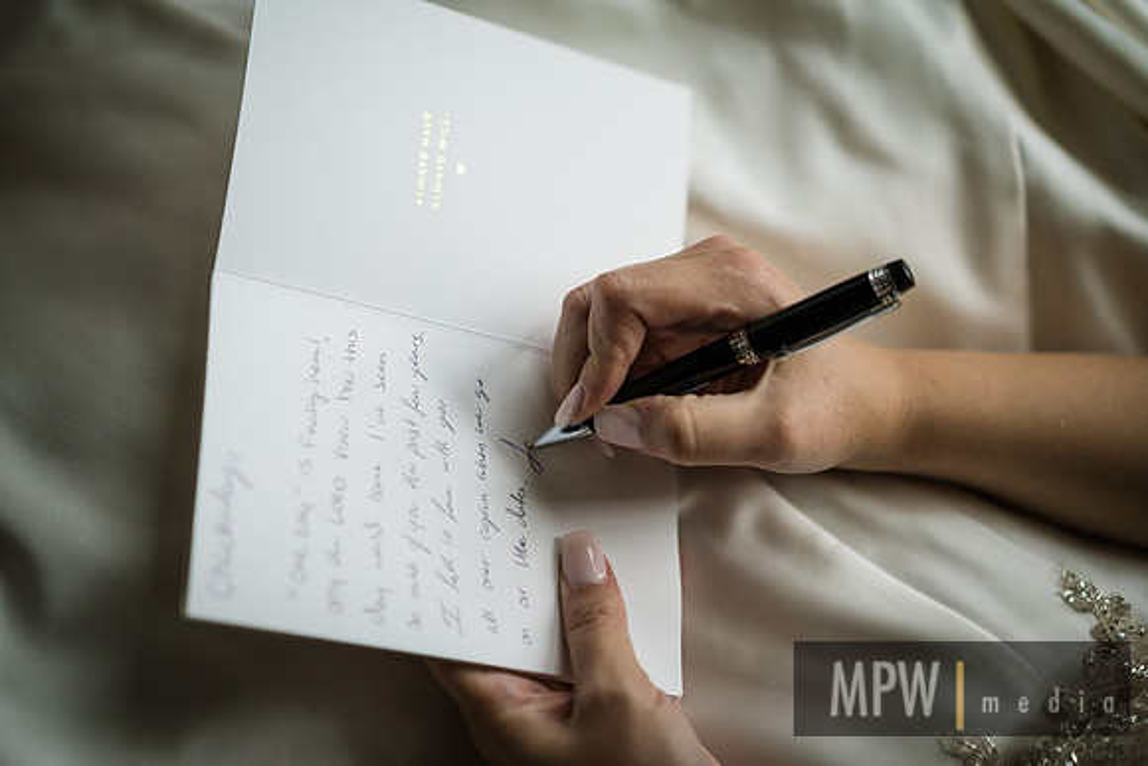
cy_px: 383
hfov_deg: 36.2
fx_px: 1754
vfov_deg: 24.6
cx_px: 574
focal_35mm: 55
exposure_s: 1/640
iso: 100
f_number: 2
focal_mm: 55
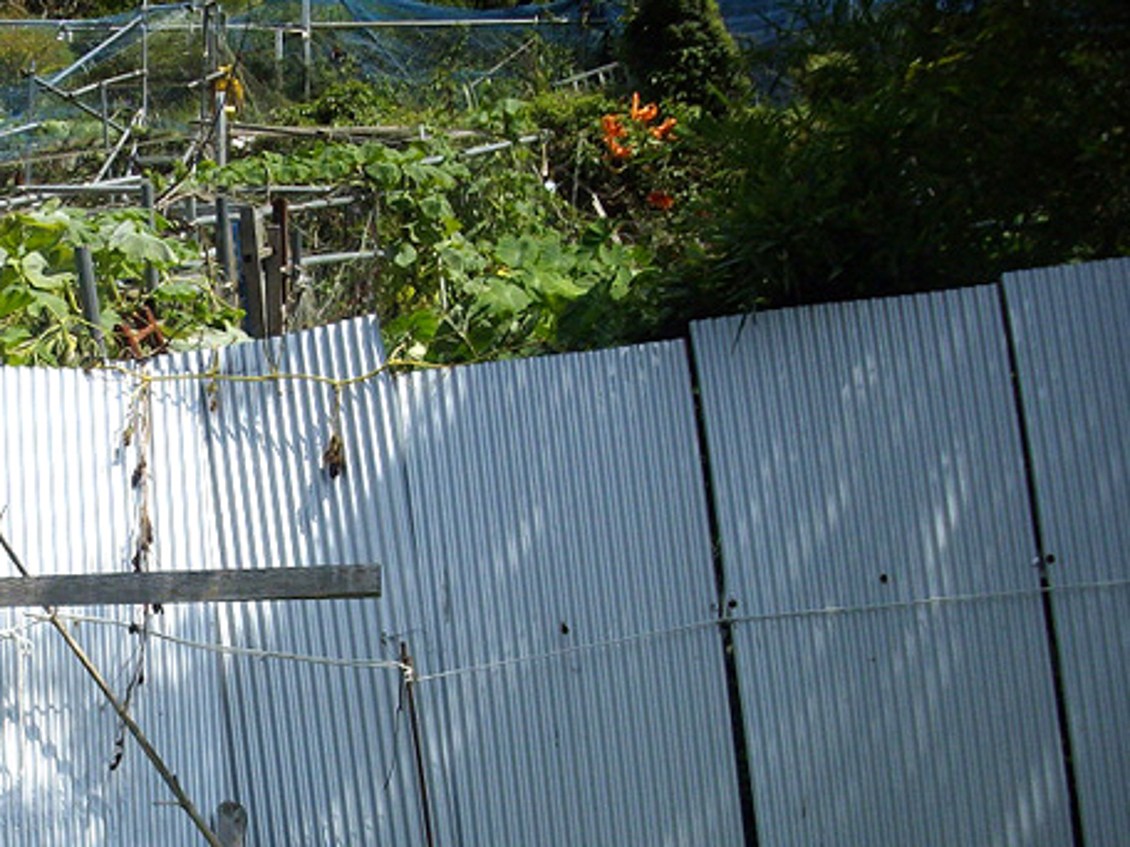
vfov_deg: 21.2
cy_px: 602
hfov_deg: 27.4
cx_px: 183
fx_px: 2252
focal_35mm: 69
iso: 80
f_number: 5.6
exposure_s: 1/400
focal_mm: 6.2
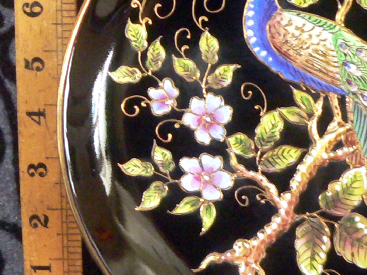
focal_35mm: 97
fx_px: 1029
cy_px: 77
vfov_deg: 15.2
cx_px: 306
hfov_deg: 20.0
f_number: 2.8
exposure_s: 1/4
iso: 400
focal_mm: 6
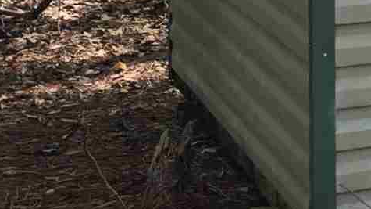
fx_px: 1593
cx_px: 1134
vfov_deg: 7.2
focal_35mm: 162
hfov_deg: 9.9
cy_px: -195
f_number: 1.7
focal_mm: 6.3
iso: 32
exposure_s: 1/180
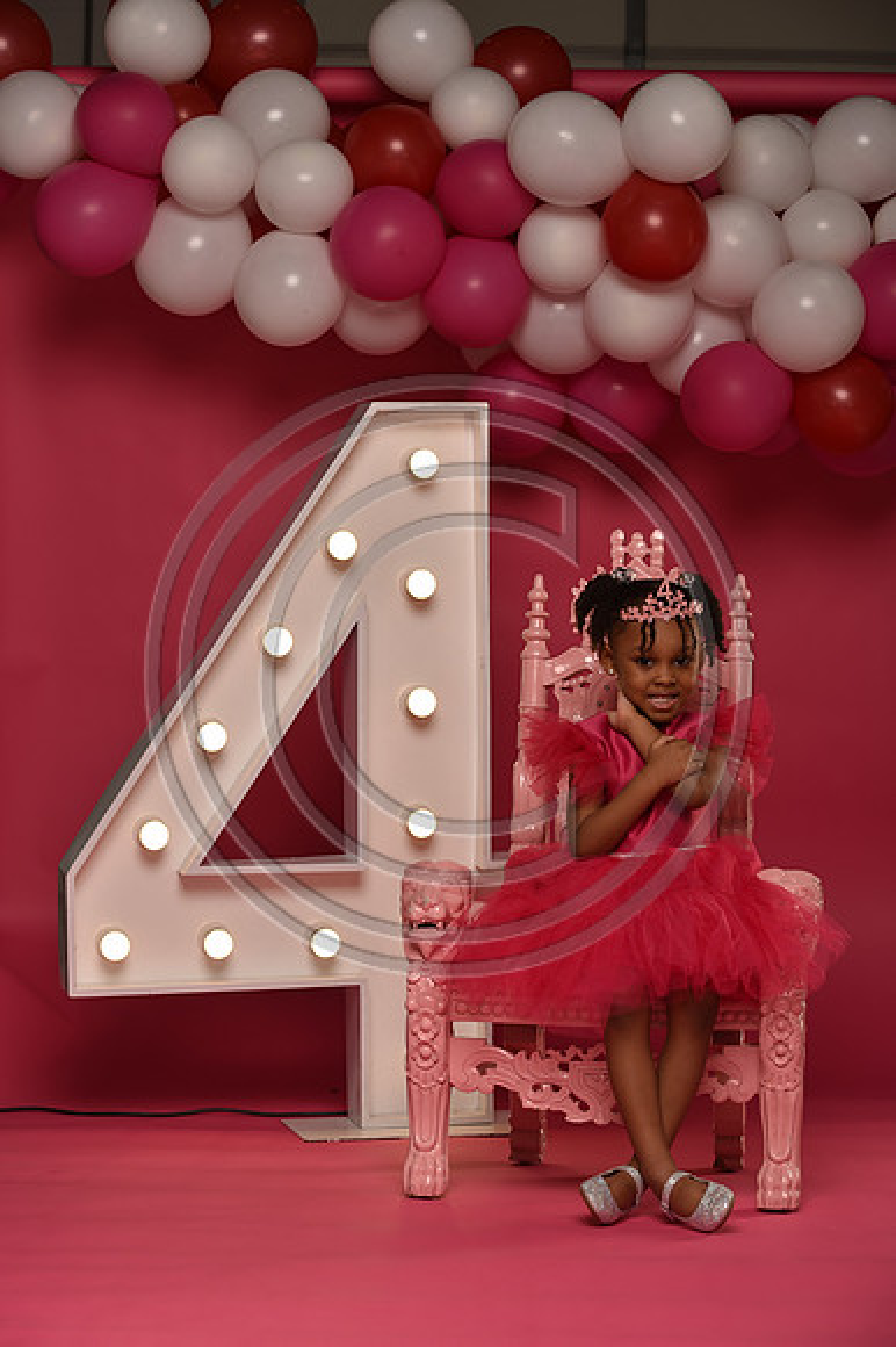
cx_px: 448
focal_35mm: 80
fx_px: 2990
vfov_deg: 25.4
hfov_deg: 17.0
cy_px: 674
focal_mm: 80
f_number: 5.6
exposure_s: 1/160
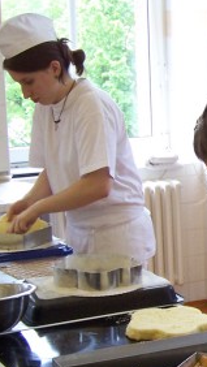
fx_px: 916
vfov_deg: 22.6
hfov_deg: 12.2
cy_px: 216
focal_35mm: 94
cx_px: 329
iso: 140
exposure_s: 1/90
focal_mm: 6.3
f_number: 2.8
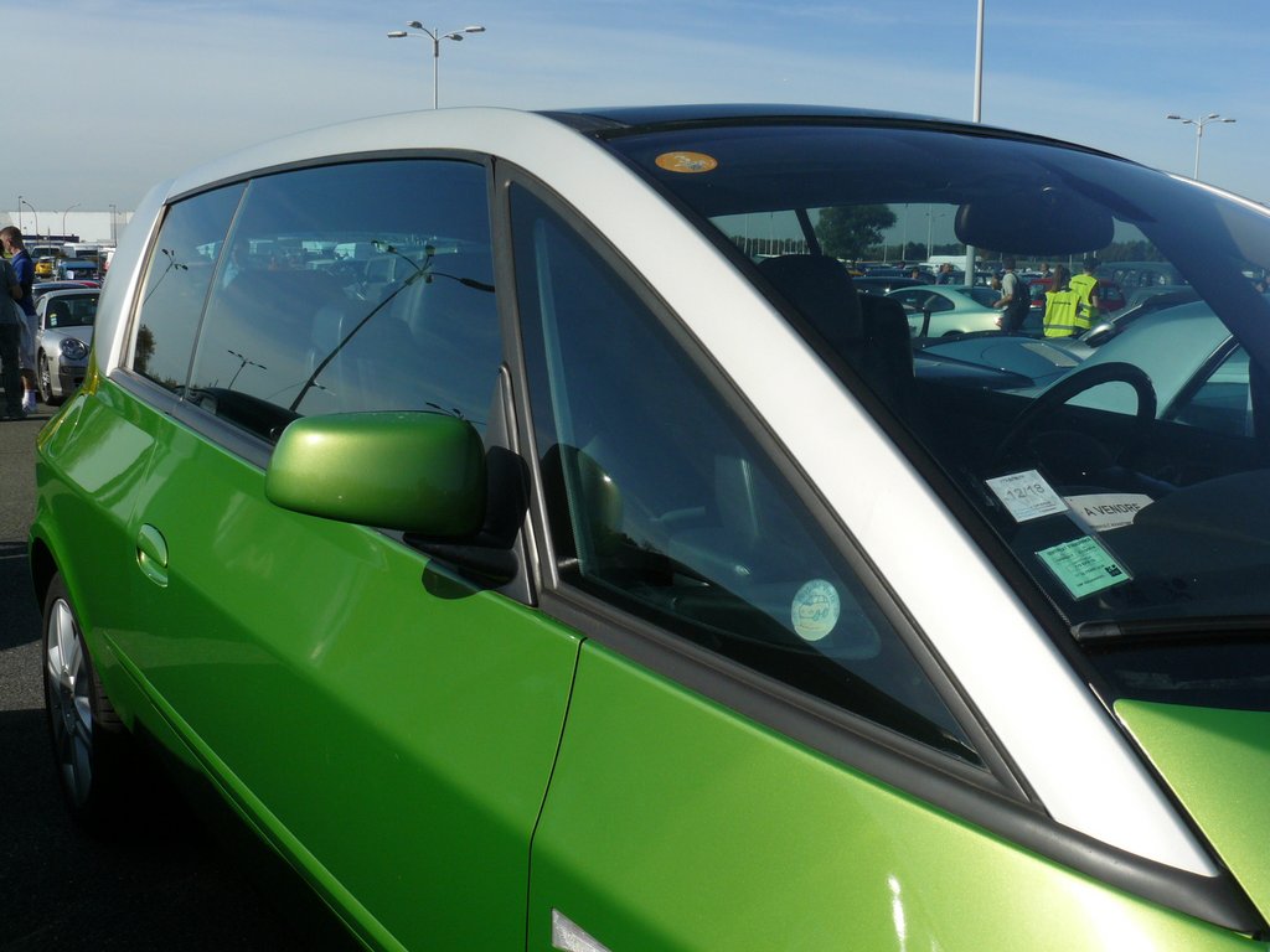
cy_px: 476
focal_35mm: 36
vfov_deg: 39.7
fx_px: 1321
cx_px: 635
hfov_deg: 51.4
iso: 100
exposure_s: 1/500
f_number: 6.3
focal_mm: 6
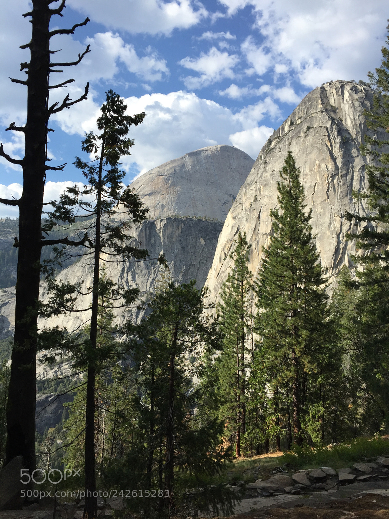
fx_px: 435
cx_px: 194
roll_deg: +0.8
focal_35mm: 29
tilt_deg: +5.2
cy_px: 260
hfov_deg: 48.2
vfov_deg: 61.7
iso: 32
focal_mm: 4.15
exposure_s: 1/1582
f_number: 2.2
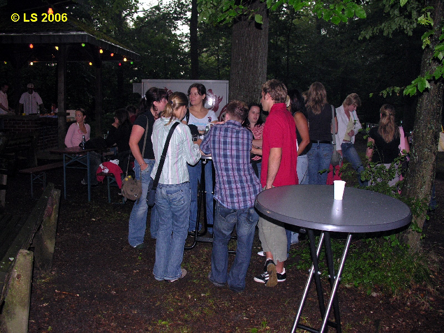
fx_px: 449
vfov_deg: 40.7
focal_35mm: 35
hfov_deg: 52.6
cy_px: 166
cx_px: 222
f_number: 2.8
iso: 146
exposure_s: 1/60.1
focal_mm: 8.9
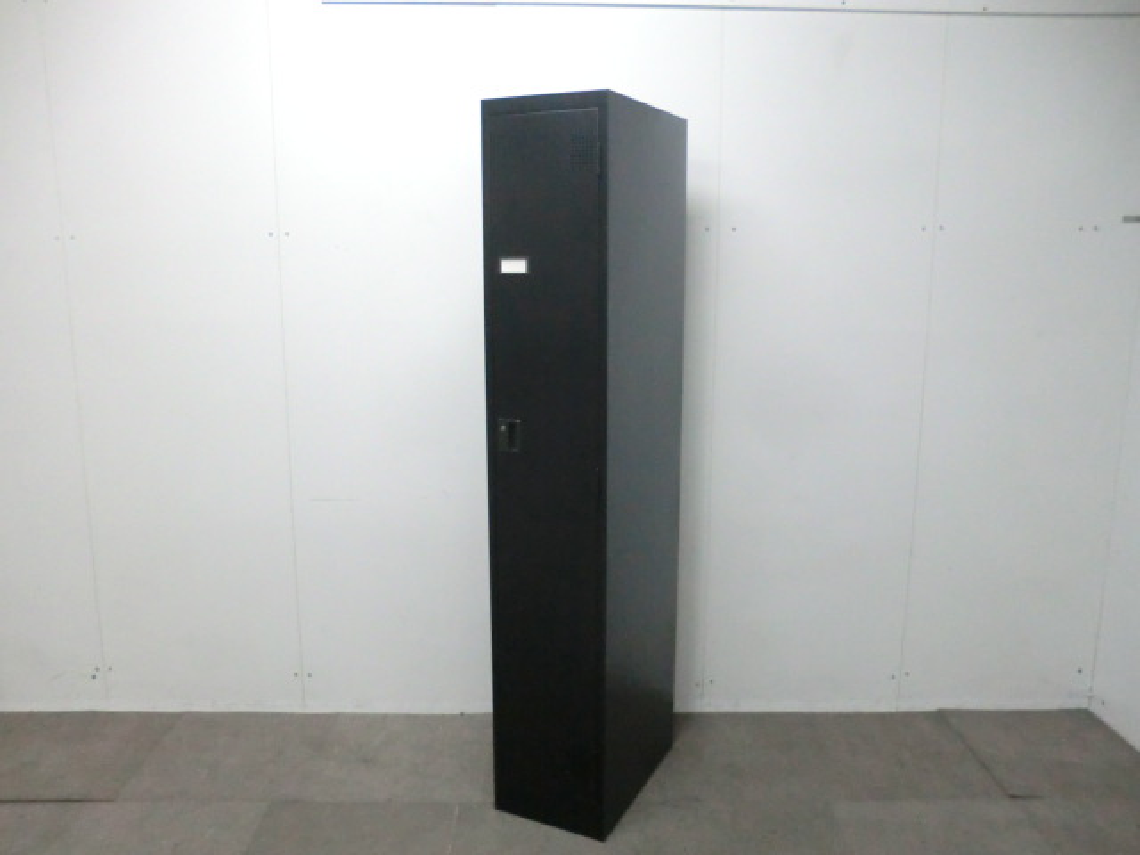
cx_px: 570
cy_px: 428
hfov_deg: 65.3
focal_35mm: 27
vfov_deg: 51.4
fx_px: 889
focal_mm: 4.9
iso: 500
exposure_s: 1/60
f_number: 3.2
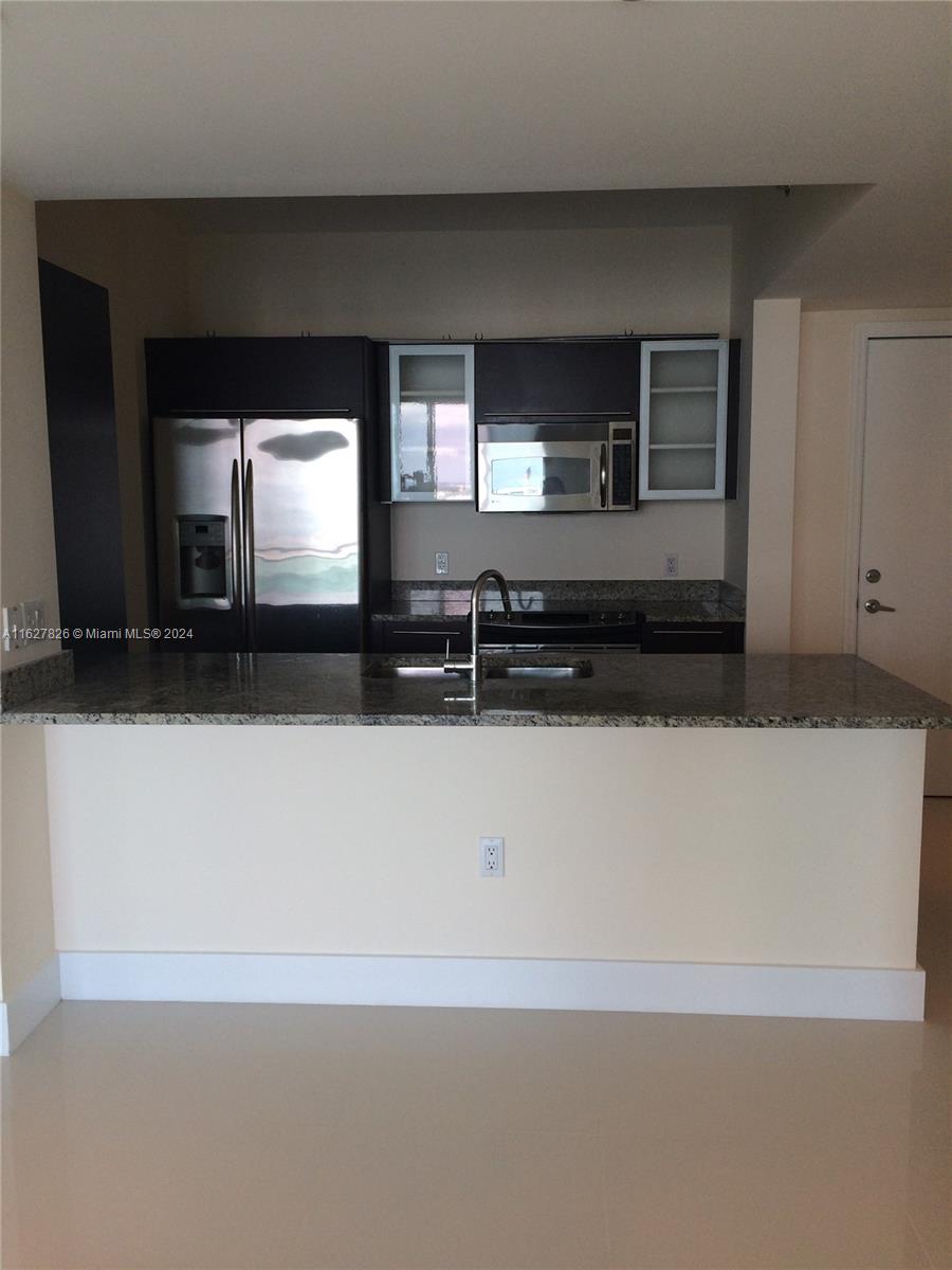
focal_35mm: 29
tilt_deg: -8.0
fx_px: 1063
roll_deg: +0.5
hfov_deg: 48.2
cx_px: 476
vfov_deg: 61.7
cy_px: 635
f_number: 2.2
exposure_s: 1/120
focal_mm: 4.15
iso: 50
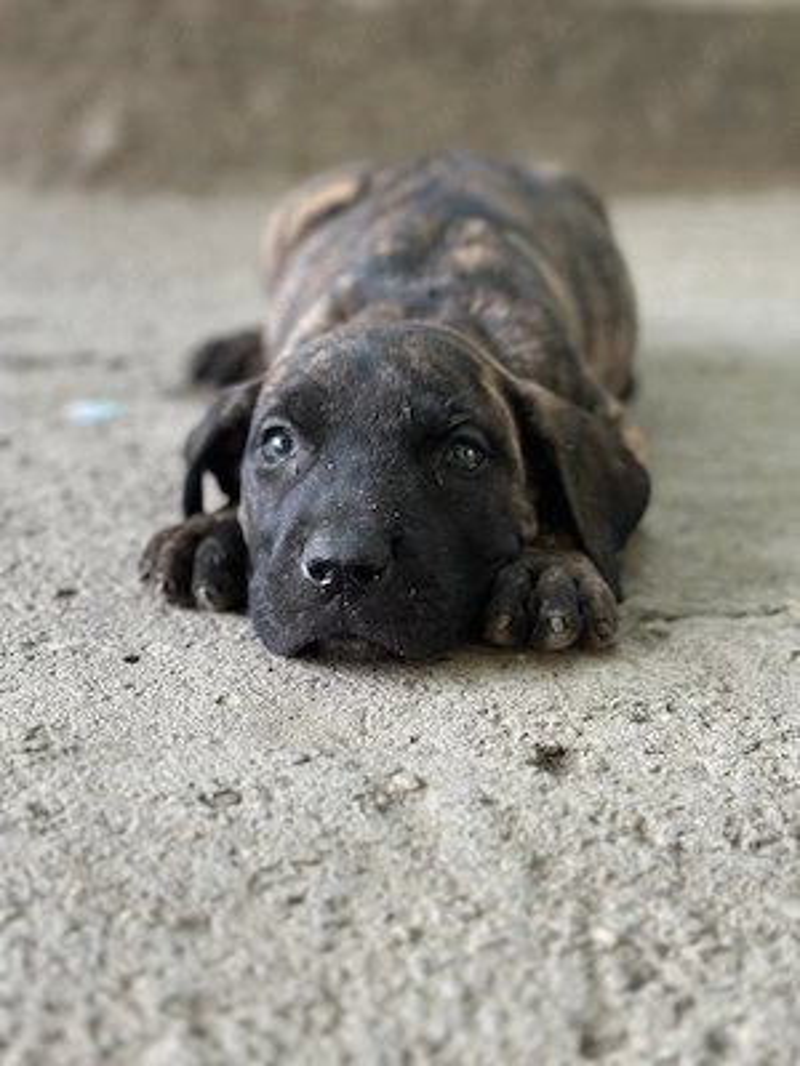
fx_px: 1479
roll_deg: -3.6
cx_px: 400
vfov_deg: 39.7
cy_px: 533
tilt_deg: -18.8
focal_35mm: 48
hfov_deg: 30.3
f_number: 1.78
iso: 125
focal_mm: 6.86
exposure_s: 1/107
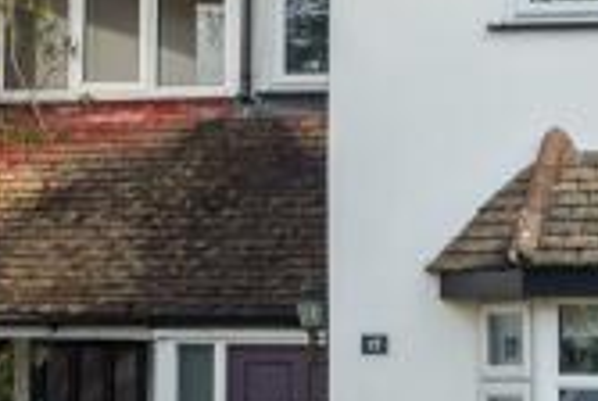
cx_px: -100
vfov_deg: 6.4
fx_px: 3561
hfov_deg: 9.5
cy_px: 211
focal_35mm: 214
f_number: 4
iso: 640
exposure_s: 1/2000
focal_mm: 35
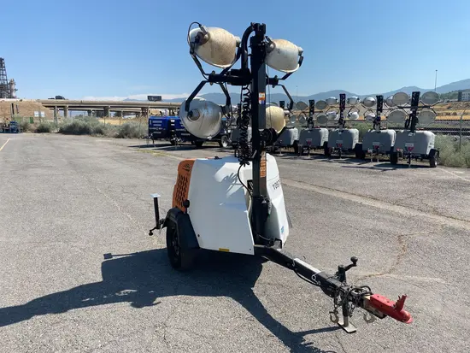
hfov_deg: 67.3
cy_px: 176
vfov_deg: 53.1
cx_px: 235
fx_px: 353
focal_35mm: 26
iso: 32
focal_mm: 4.25
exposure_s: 1/3205
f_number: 1.8
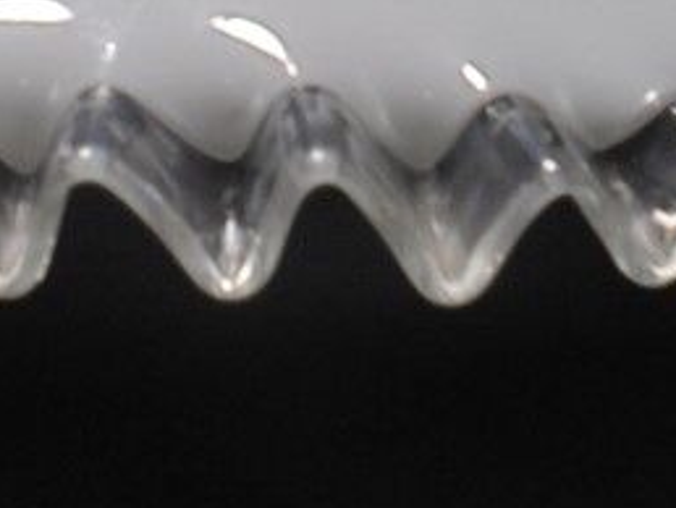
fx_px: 2932
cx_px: 168
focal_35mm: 150
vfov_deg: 9.6
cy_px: -232
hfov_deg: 13.1
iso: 100
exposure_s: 1/60
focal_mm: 7.8
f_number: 4.5
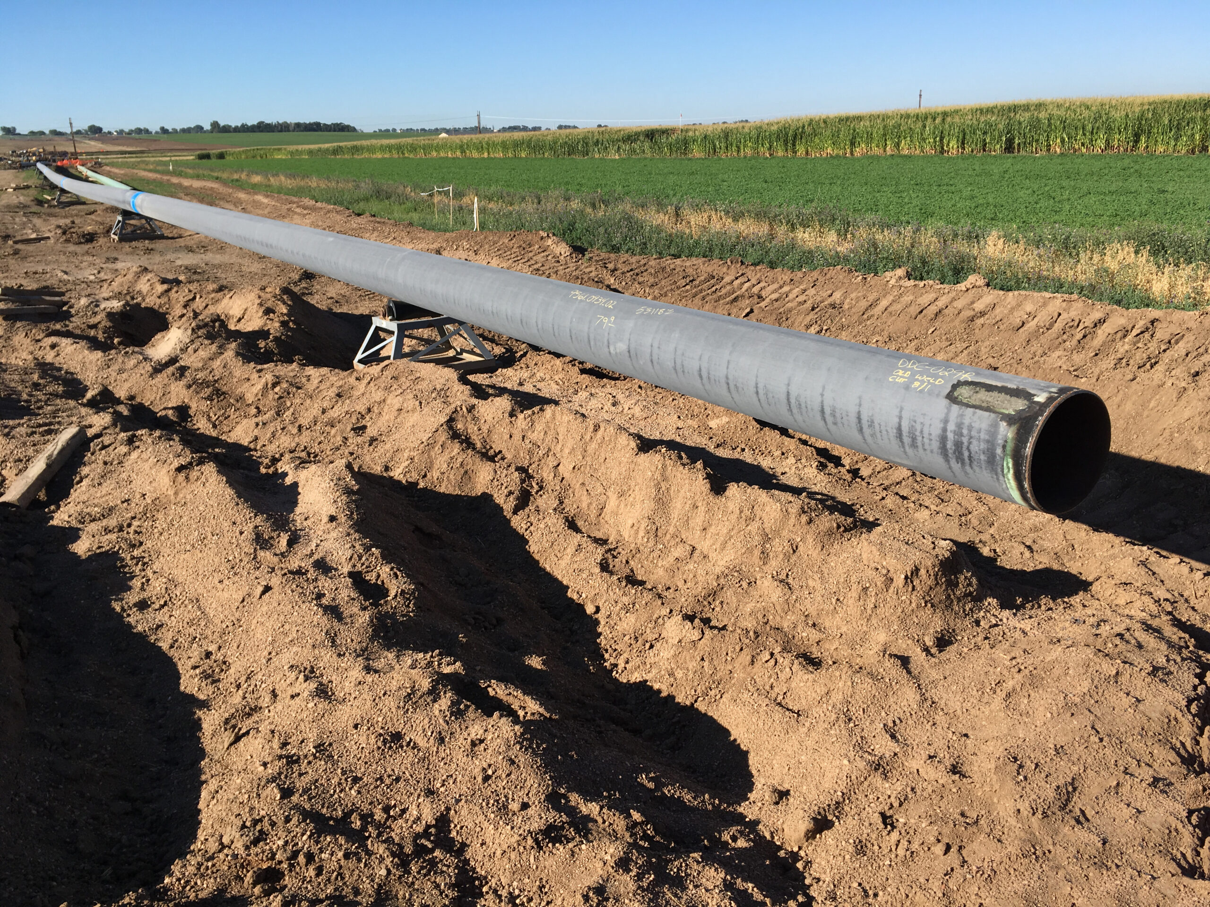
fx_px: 1014
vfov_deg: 48.2
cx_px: 605
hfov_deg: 61.7
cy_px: 454
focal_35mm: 29
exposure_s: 1/1241
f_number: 2.2
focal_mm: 4.15
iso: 25
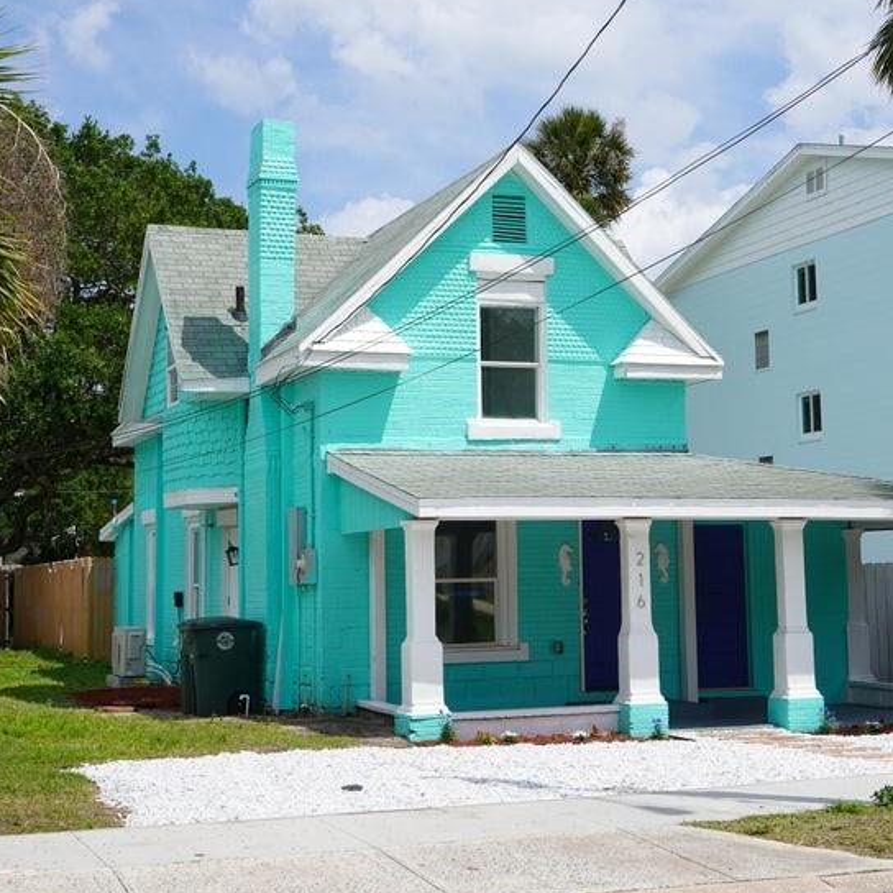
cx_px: 512
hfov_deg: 28.6
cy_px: 373
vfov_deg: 28.6
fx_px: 1751
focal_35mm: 60
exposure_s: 1/250
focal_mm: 40
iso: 100
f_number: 10
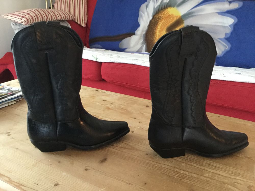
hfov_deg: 58.4
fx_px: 228
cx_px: 128
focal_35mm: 31
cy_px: 96
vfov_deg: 45.4
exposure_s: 1/20
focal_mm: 3.3
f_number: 2.4
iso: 250
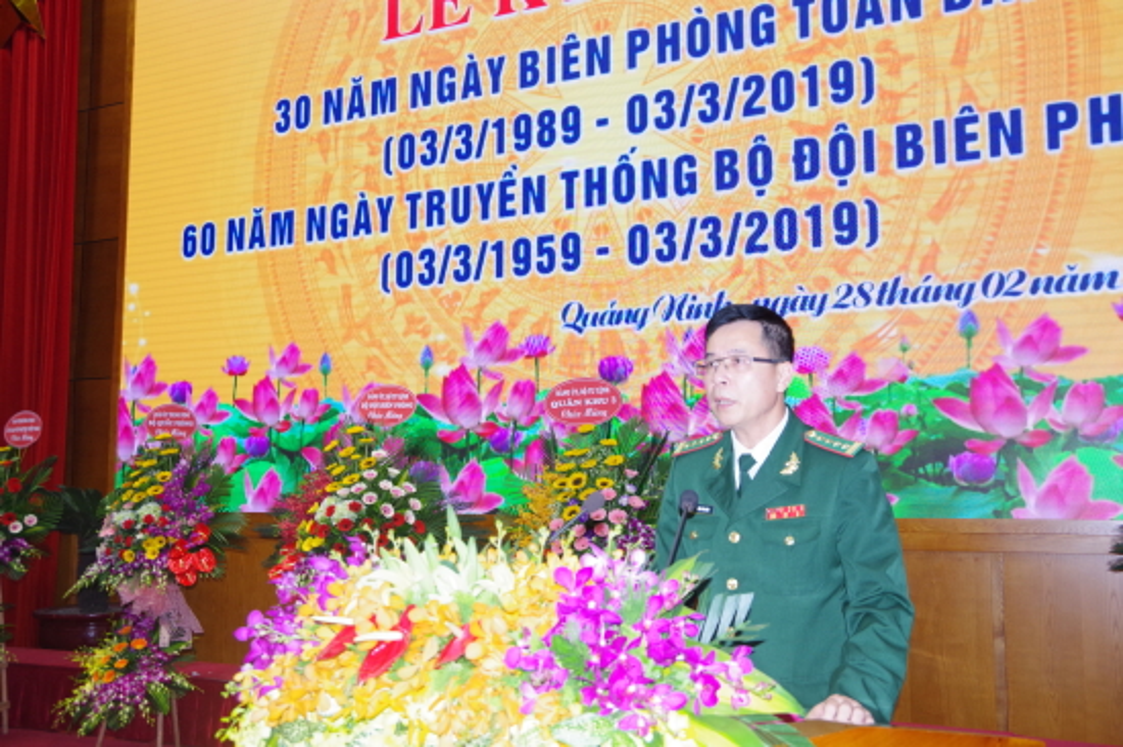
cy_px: 374
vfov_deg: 36.8
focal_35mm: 36
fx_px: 1122
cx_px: 562
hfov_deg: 53.2
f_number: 5
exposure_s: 1/100
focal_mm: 24
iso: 800
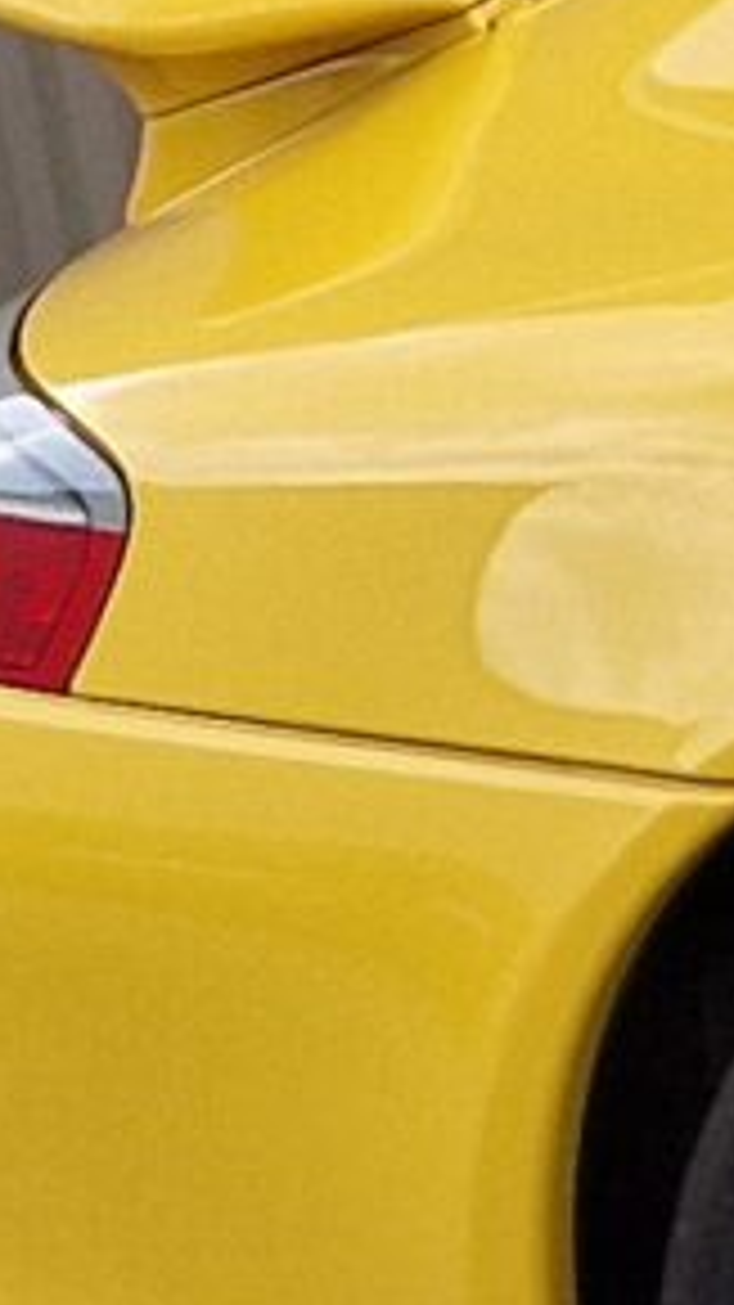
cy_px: 2174
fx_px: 7651
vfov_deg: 9.4
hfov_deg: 4.3
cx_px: 4445
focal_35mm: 221
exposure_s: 1/415
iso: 50
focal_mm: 5.4
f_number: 1.8
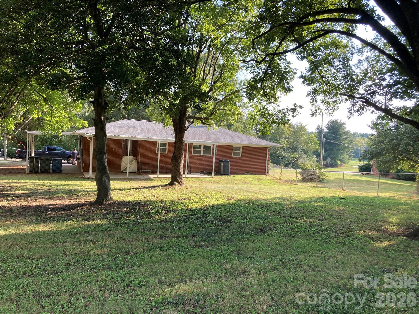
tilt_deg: -3.3
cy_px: 157
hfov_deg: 63.4
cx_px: 210
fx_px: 339
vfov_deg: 49.7
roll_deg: -4.0
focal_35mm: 28
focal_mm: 3.99
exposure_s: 1/279
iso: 20
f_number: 1.8
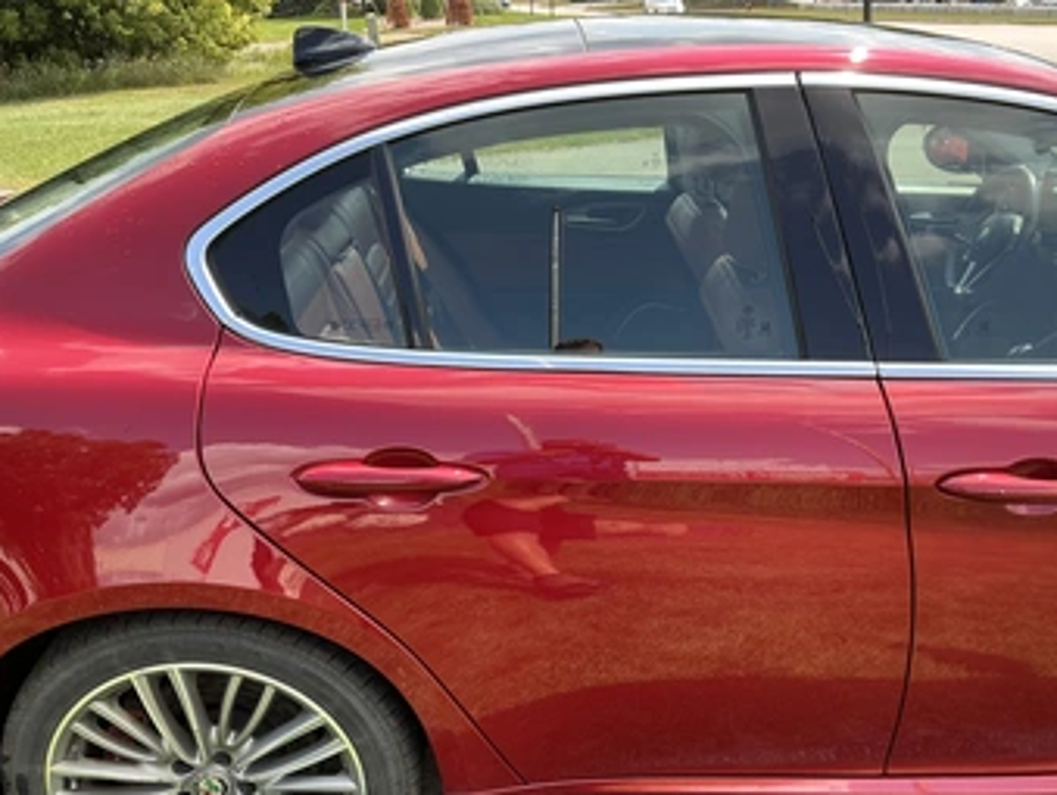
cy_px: 455
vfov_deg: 42.9
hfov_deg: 55.2
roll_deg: +0.7
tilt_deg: -21.0
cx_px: 592
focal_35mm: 33
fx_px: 1009
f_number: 1.8
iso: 25
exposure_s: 1/309
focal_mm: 3
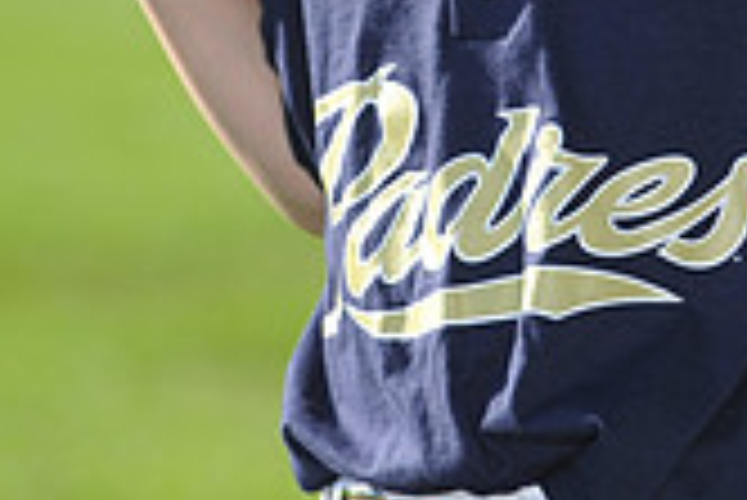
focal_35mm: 506
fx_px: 10508
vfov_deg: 2.7
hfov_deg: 4.1
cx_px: 603
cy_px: -270
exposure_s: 1/1000
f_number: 4
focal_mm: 145
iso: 200
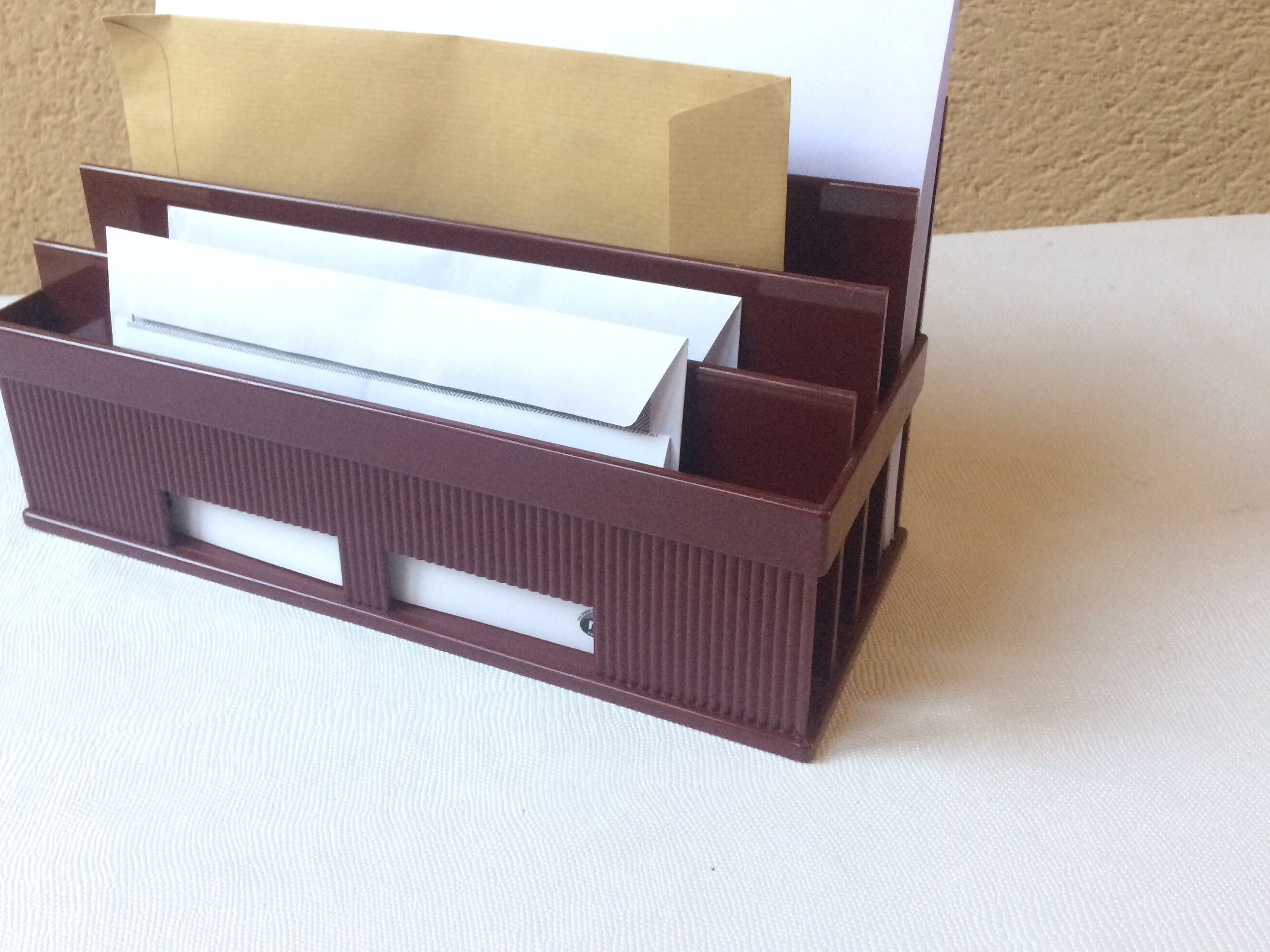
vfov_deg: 39.5
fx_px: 1321
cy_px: 378
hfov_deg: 51.1
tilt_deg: -29.0
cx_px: 524
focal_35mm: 36
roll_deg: +1.5
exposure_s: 1/33
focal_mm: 4.15
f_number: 2.2
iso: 250
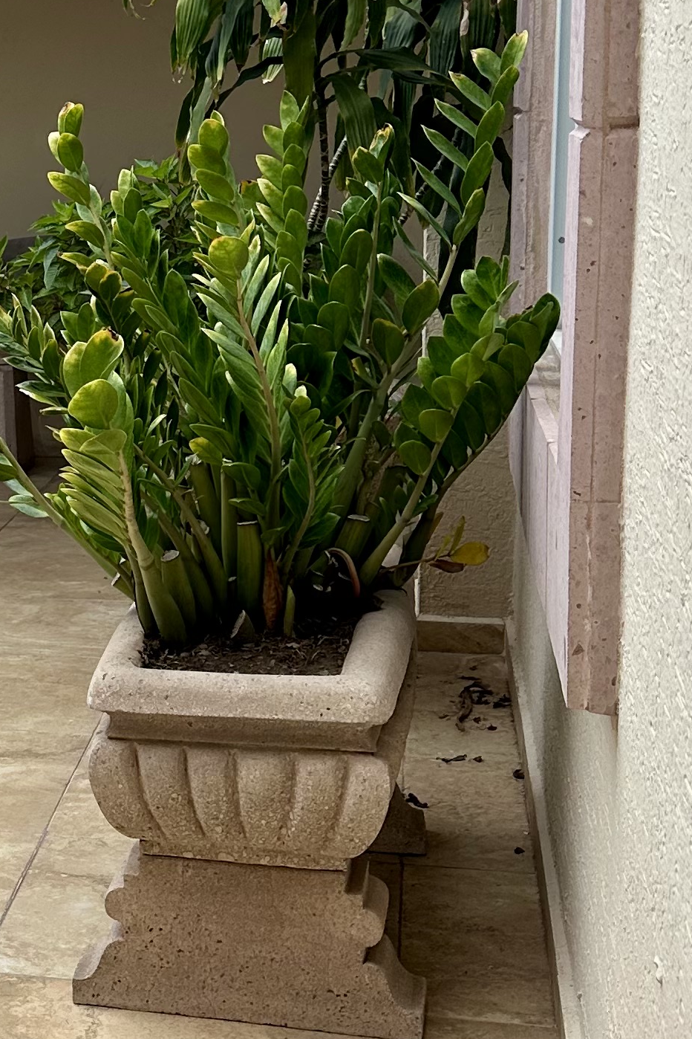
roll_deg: +3.5
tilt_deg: -5.9
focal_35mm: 72
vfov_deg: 27.9
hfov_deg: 17.7
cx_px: -218
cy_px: 372
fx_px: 2076
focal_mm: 6.86
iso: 80
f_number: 1.78
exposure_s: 1/1639
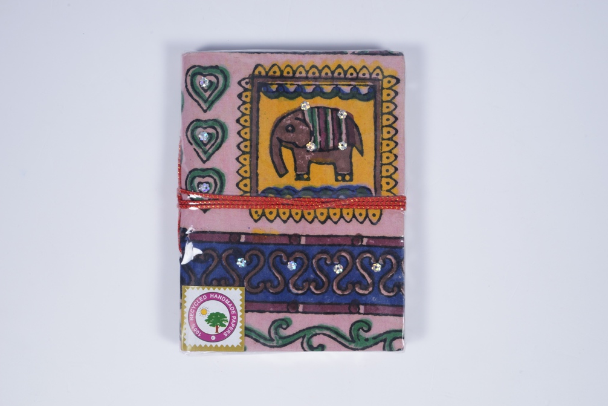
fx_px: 946
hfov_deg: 35.6
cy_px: 202
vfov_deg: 24.2
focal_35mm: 56
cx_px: 308
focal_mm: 55
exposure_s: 1/160
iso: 250
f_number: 16
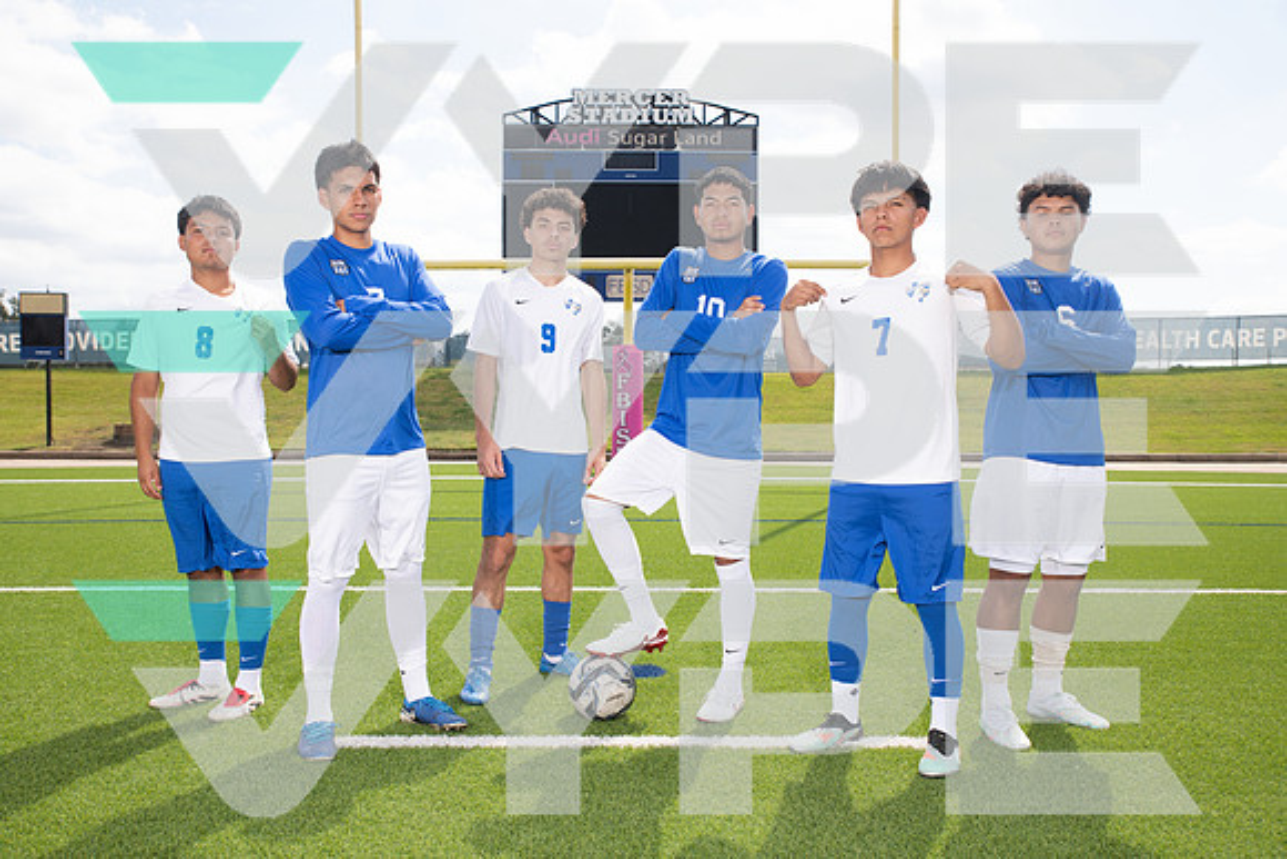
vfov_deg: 41.1
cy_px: 430
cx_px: 644
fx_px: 1144
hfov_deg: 58.7
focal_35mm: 32
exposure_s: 1/320
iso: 125
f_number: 7.1
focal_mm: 32
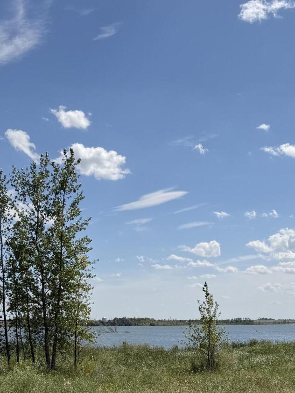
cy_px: 382
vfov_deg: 31.5
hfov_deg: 25.6
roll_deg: +0.8
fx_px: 647
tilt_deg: -4.7
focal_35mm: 57
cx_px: 189
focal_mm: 6.76
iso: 80
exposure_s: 1/8130
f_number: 1.78
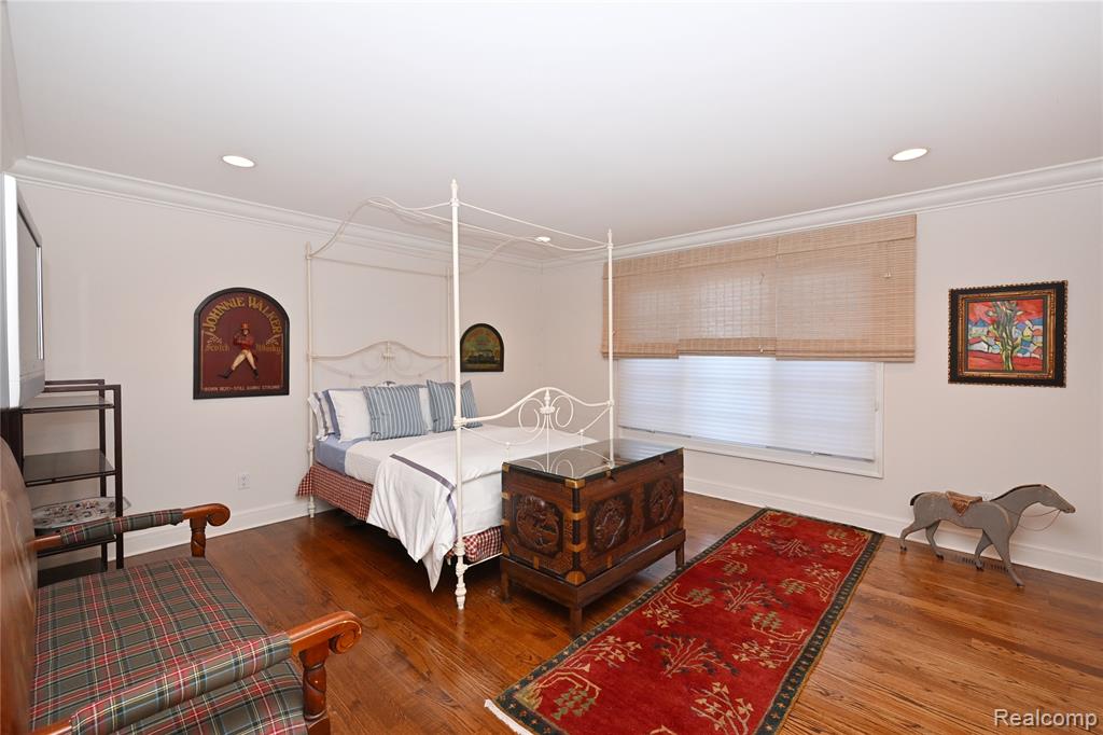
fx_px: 459
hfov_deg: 100.4
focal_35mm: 15
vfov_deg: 77.3
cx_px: 552
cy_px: 368
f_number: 10
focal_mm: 15
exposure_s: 1/60
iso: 800
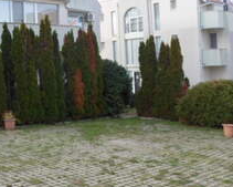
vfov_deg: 33.8
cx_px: 62
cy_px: 58
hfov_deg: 40.9
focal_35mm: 44
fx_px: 304
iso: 80
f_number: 2.5
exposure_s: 1/350
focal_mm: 4.5
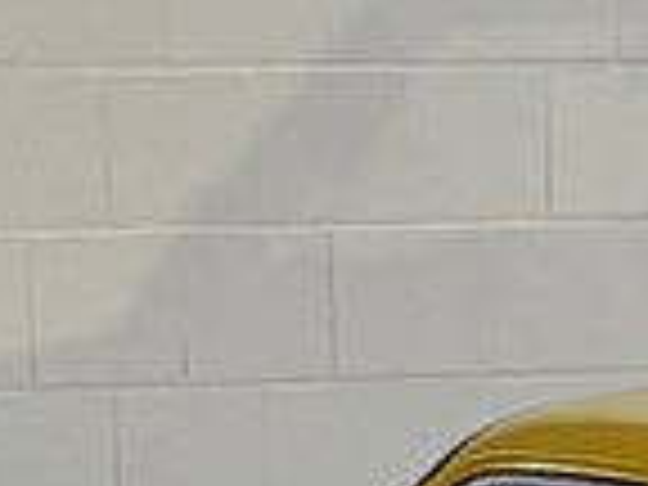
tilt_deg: -11.7
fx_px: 2396
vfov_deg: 10.9
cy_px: 824
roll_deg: +0.4
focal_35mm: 128
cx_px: 1197
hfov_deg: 13.6
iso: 250
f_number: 1.78
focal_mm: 6.76
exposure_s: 1/100
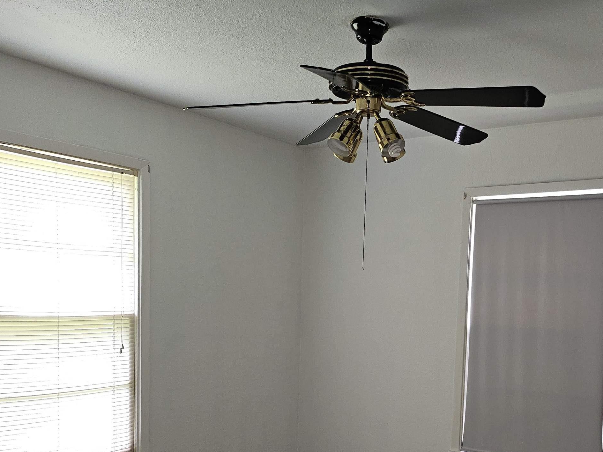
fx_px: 679
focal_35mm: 39
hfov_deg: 47.3
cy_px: 365
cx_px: 389
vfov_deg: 35.6
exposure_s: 1/60
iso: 80
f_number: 1.8
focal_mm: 5
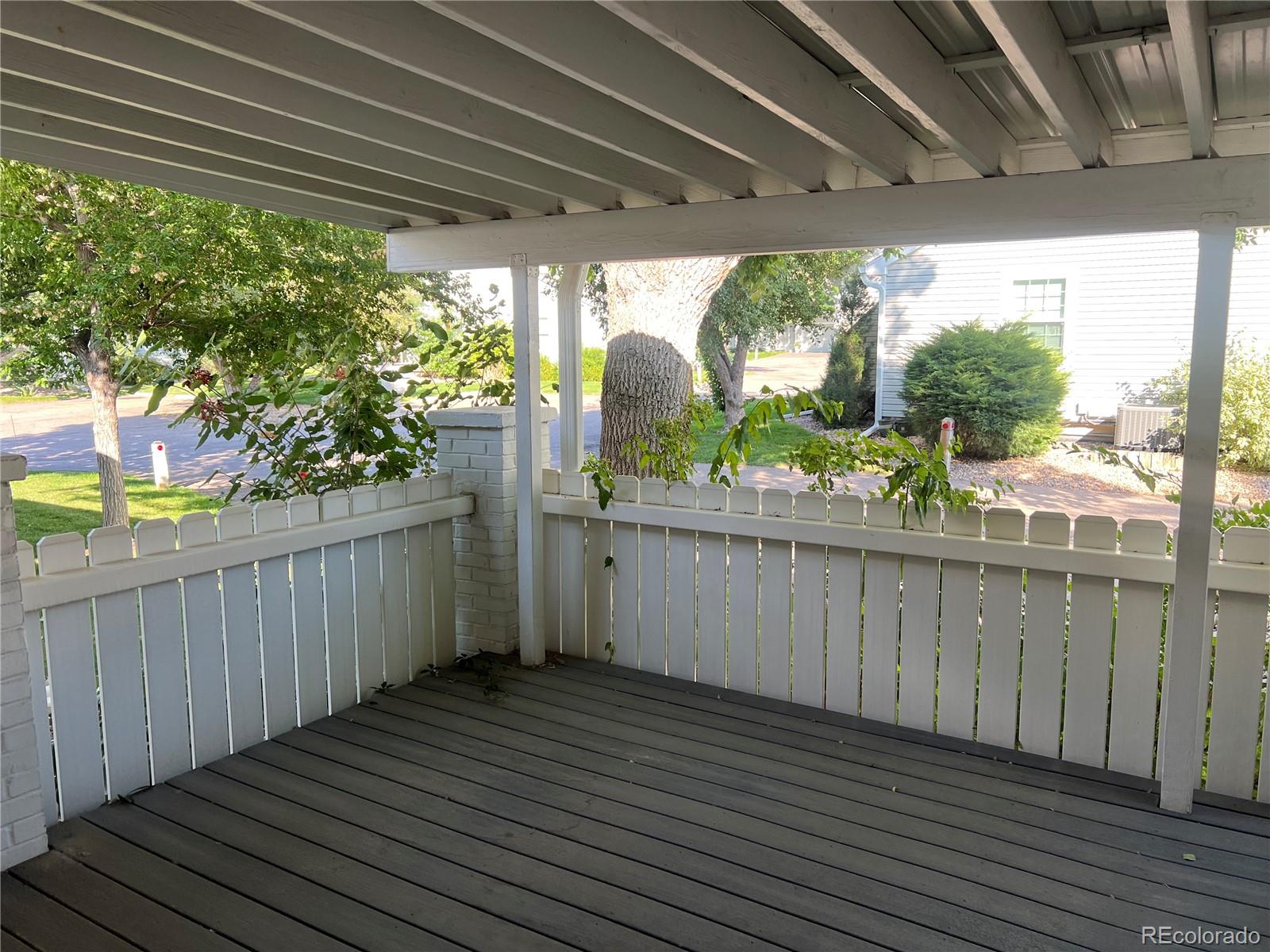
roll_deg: -0.2
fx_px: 954
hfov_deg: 67.3
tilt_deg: -8.5
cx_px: 635
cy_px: 476
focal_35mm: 26
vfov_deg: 53.1
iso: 40
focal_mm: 5.7
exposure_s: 1/230
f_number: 1.5
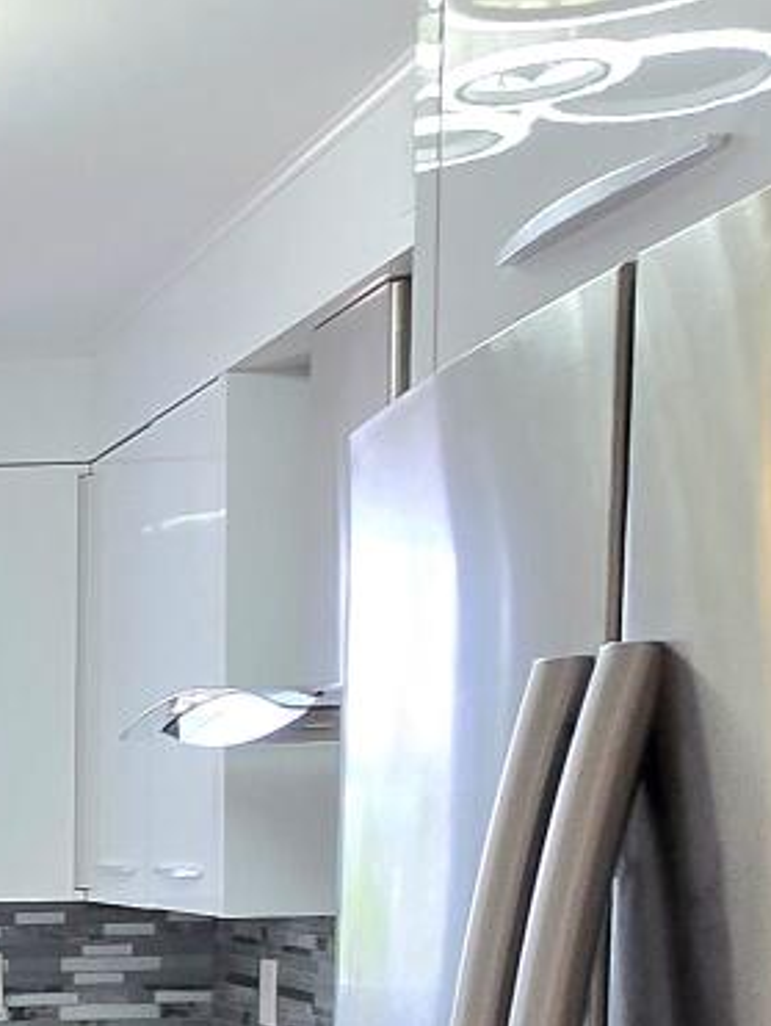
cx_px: -705
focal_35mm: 70
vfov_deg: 26.6
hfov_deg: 16.7
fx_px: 2075
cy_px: 973
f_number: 2.2
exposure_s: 1/60.2
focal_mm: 1.7
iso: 40
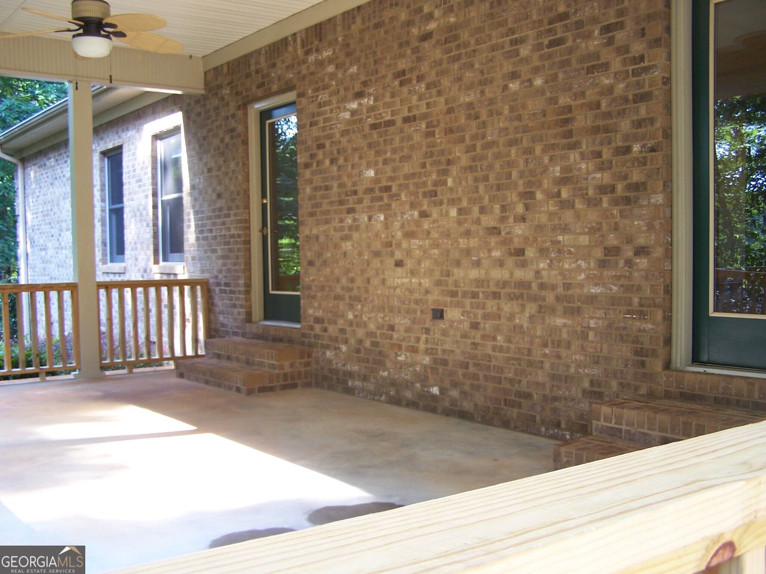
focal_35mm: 38
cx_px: 383
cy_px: 287
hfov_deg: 49.0
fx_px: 841
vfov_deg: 37.7
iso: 80
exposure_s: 1/30
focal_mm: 6.3
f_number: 2.8
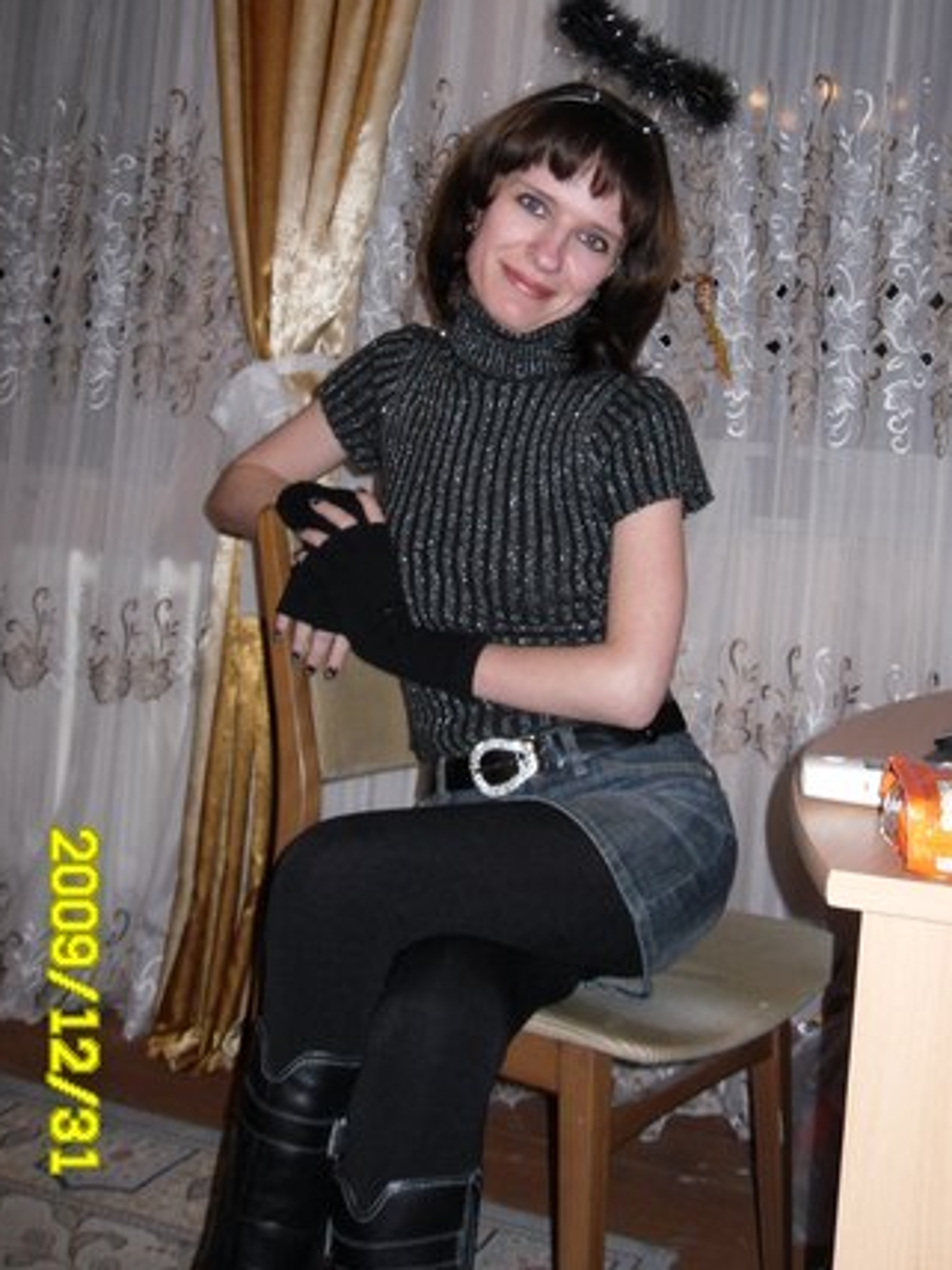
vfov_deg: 42.0
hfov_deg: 32.1
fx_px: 1650
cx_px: 550
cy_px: 570
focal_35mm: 45
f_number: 3.5
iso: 100
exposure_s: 1/45
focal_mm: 6.3
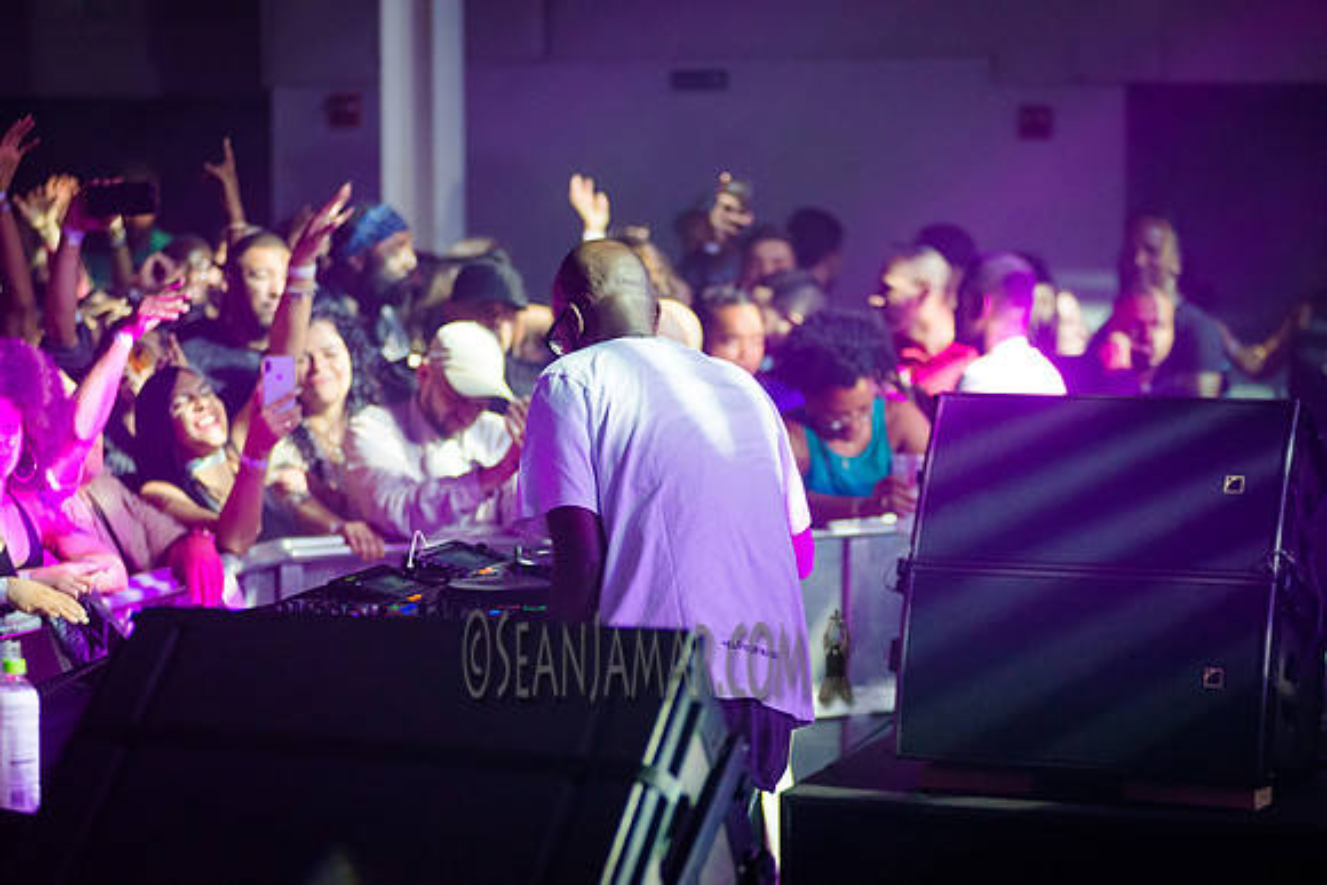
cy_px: 442
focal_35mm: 100
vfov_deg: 13.7
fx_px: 3687
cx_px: 664
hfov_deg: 20.4
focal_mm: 100
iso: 4000
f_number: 2.8
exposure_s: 1/640
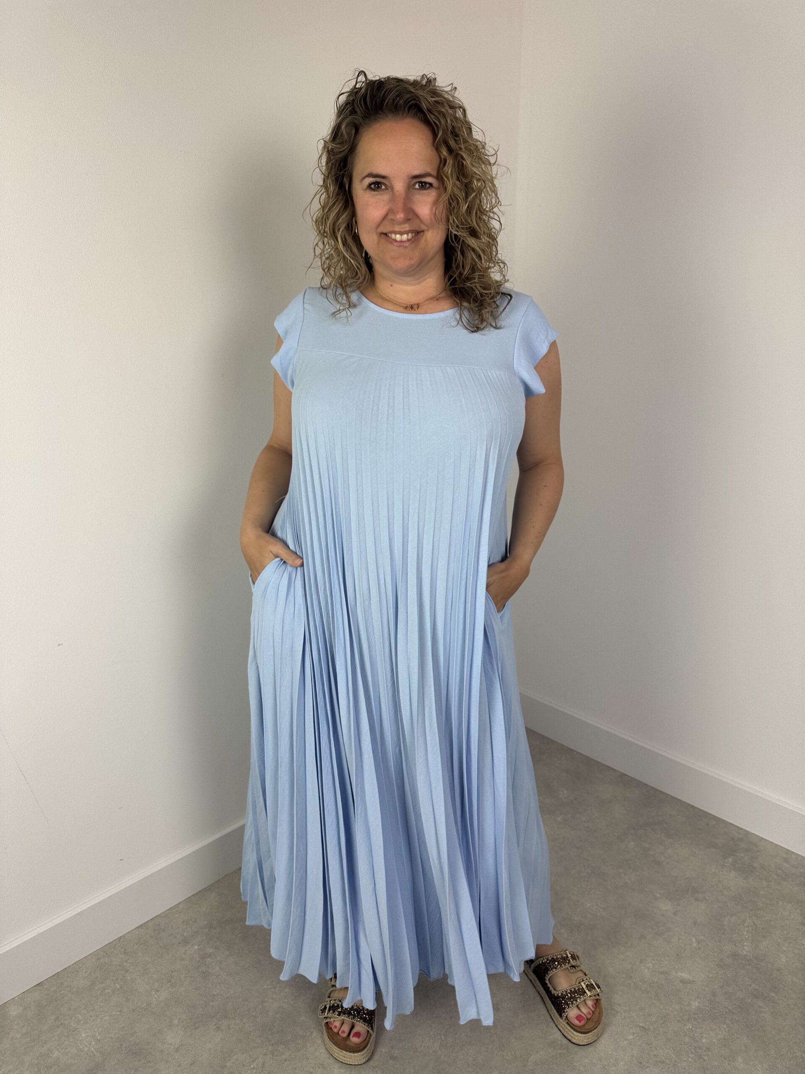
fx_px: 744
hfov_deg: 56.8
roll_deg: +0.1
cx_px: 402
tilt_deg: -16.5
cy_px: 537
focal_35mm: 24
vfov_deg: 71.6
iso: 64
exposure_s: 1/178
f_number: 1.78
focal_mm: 6.76
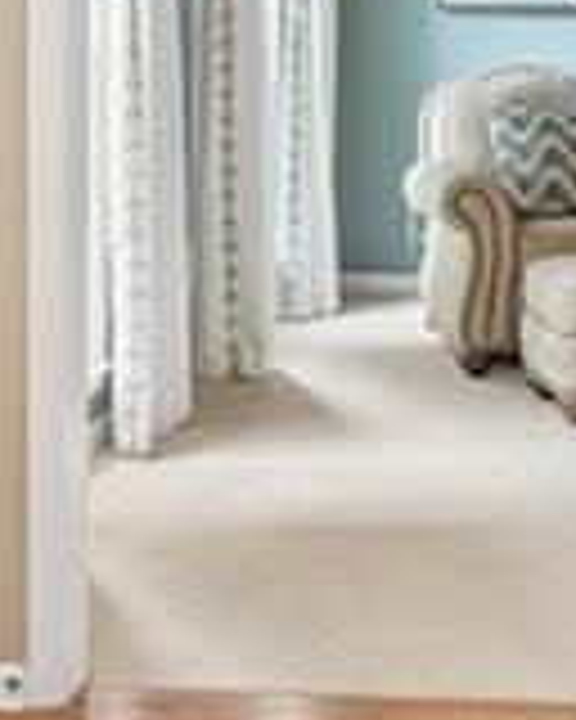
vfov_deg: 21.7
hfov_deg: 17.5
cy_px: -43
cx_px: 670
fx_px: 1790
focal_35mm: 84
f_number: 8
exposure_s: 1/6
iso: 320
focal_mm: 14
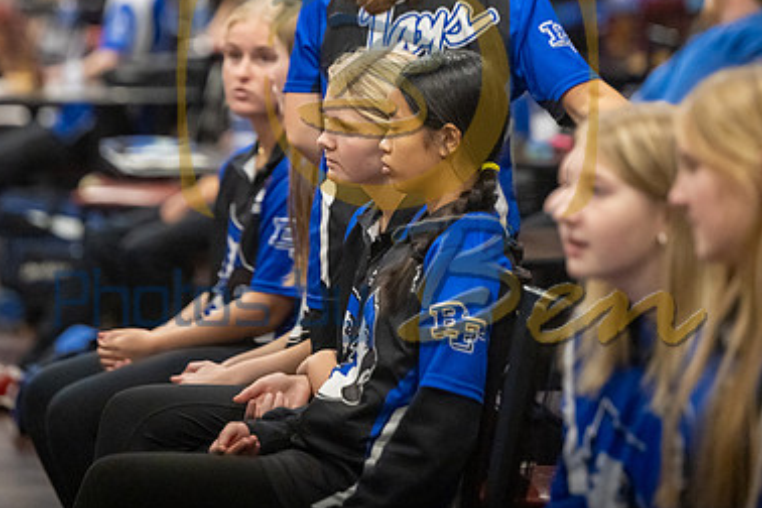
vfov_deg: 5.3
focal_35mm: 261
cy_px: 134
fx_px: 5524
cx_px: 347
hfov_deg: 7.9
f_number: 2.8
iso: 4000
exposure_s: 1/800
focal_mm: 170
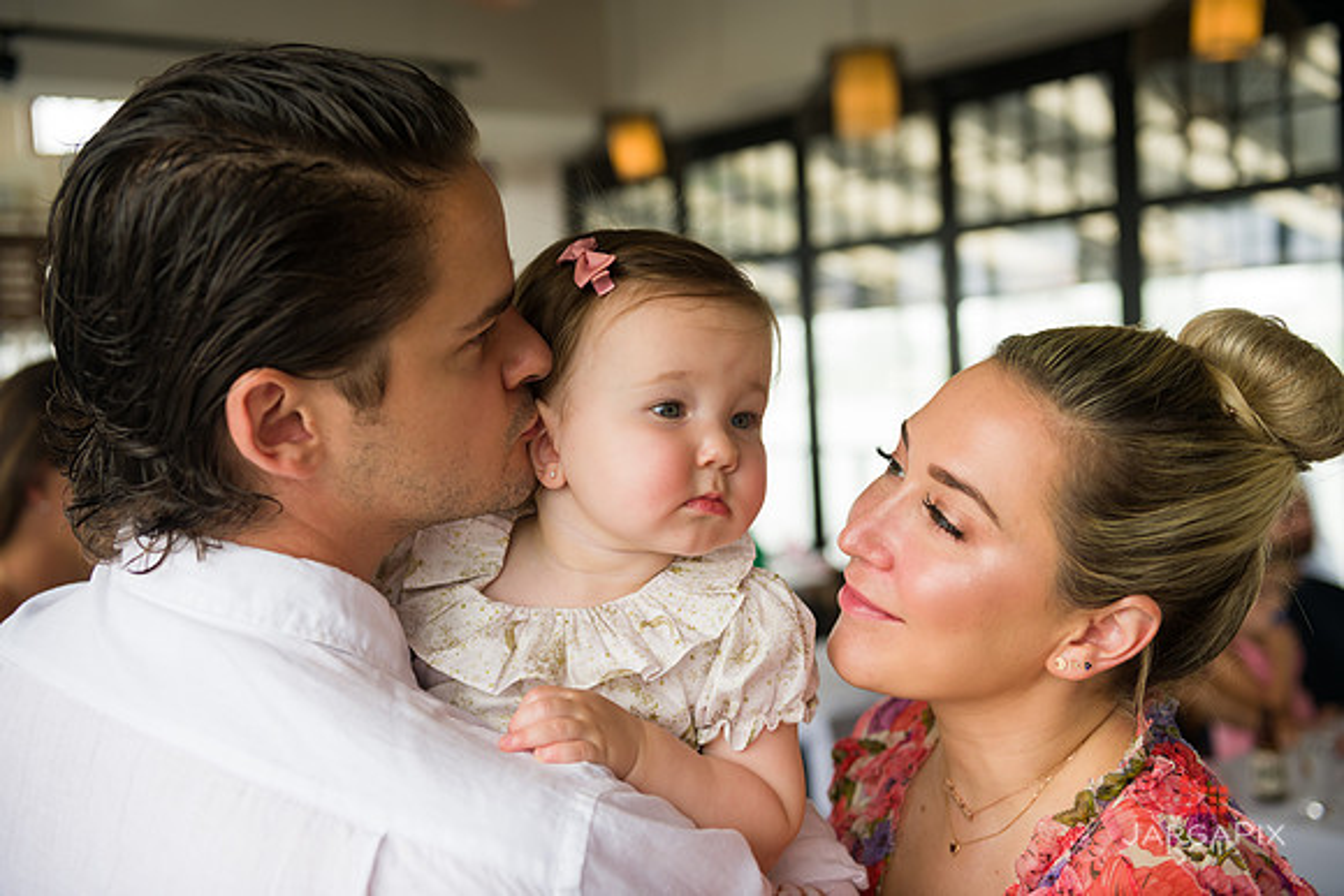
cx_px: 672
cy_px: 448
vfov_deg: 31.9
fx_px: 1568
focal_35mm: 42
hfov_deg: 46.4
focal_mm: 42
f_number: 3.2
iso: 250
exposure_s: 1/200
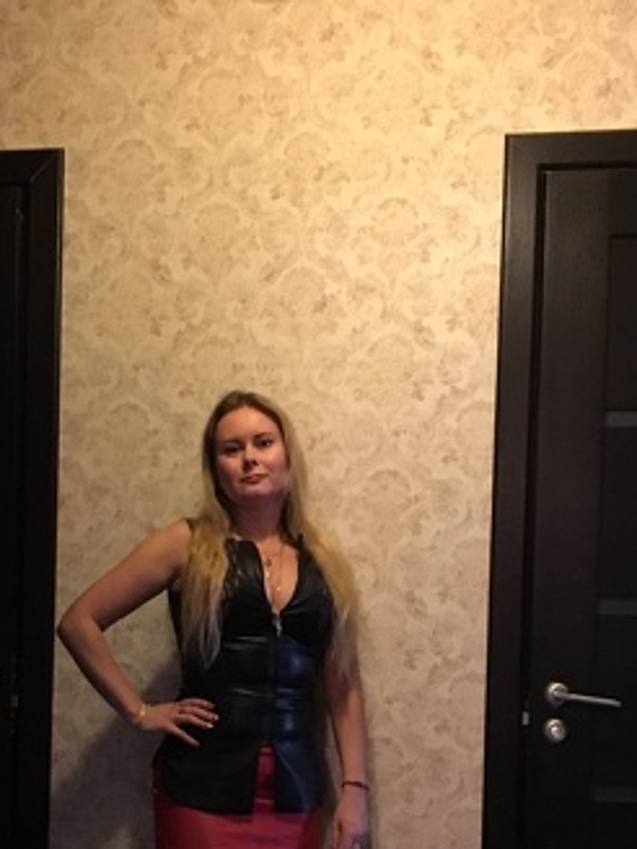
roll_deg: -0.5
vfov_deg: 35.0
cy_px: 681
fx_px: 1300
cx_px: 277
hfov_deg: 27.5
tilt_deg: -1.4
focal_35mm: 53
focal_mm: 4.15
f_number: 2.2
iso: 320
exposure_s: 1/17
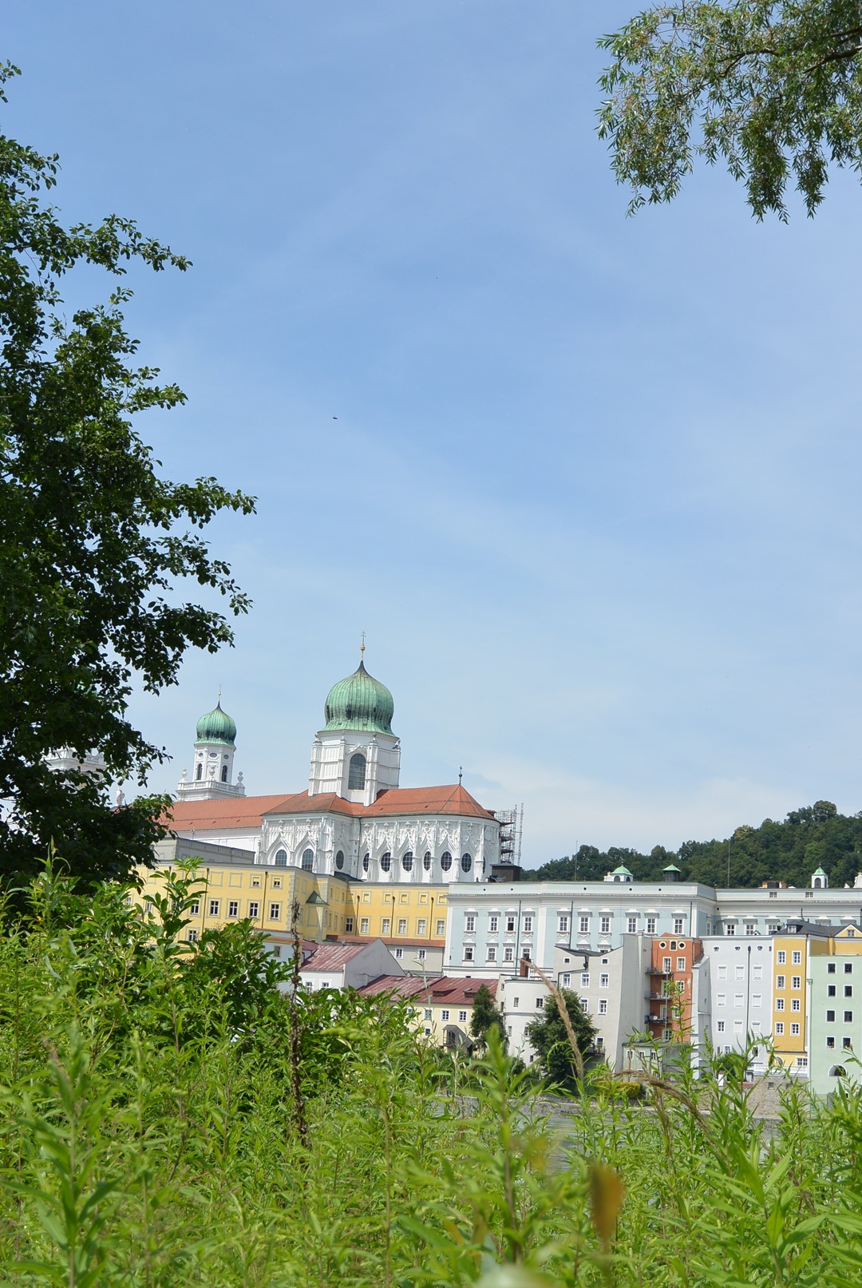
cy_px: 644
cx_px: 431
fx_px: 1790
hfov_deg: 27.1
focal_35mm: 50
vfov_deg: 39.6
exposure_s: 1/1000
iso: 100
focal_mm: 18.7
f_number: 4.5
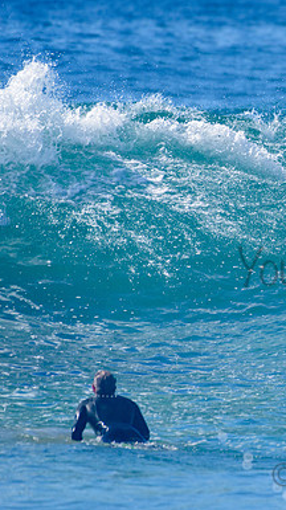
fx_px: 13076
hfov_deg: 1.3
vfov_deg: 2.2
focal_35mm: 968
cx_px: 445
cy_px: 203
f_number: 5.6
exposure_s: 1/2000
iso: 160
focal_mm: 500
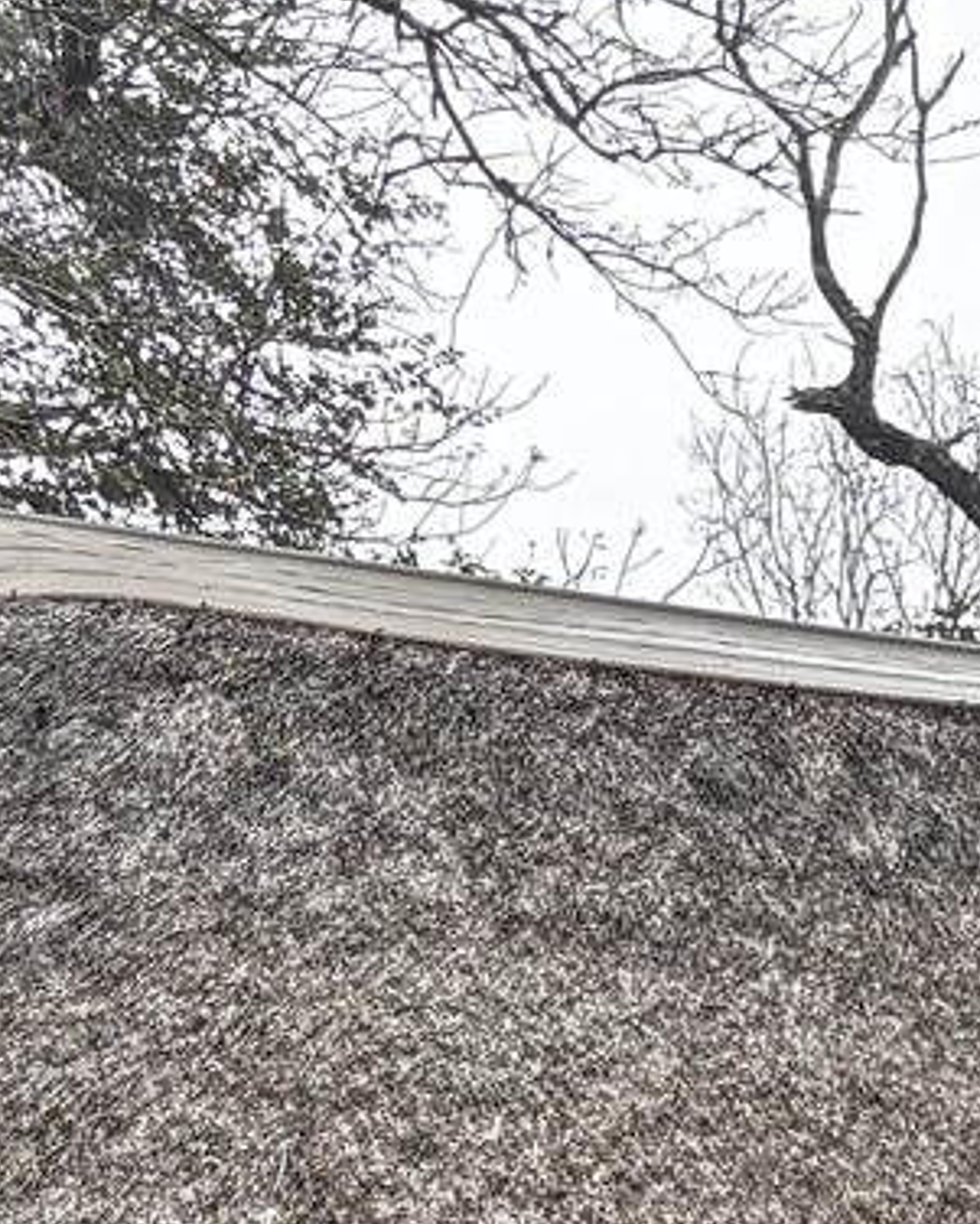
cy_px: 2422
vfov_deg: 12.6
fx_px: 4892
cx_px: 2178
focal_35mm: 135
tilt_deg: -4.2
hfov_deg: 10.2
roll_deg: +1.0
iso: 100
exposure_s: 1/121
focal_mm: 5.96
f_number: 1.6
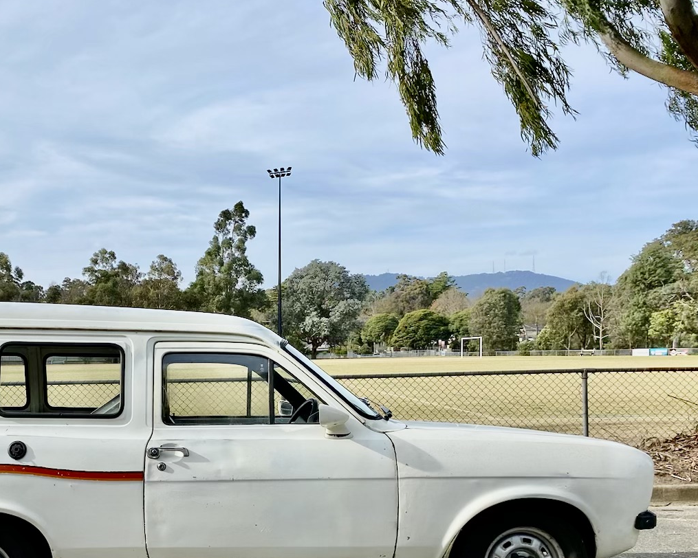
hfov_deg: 44.3
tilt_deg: -5.2
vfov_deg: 36.7
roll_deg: +1.6
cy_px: 397
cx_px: 174
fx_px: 826
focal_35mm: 40
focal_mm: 4.25
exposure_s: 1/2410
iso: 32
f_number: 1.8
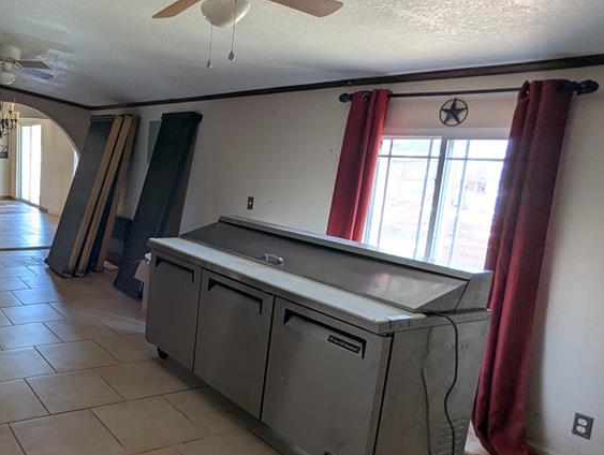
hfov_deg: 55.0
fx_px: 507
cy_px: 239
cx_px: 82
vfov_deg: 48.3
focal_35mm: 29
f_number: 2.2
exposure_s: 1/33.4
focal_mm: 2.35
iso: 106
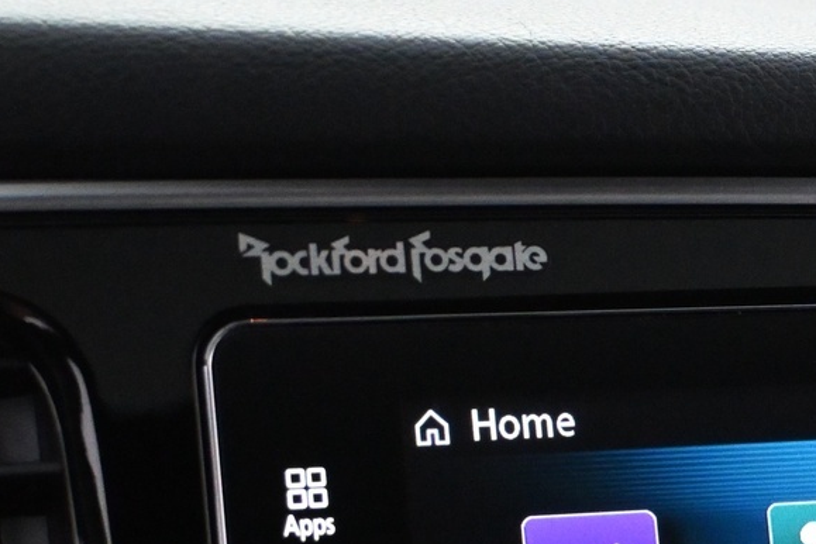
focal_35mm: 151
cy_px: 581
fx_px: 3422
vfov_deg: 9.0
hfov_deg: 13.2
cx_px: 981
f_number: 5.3
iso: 5600
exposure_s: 1/60
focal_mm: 36
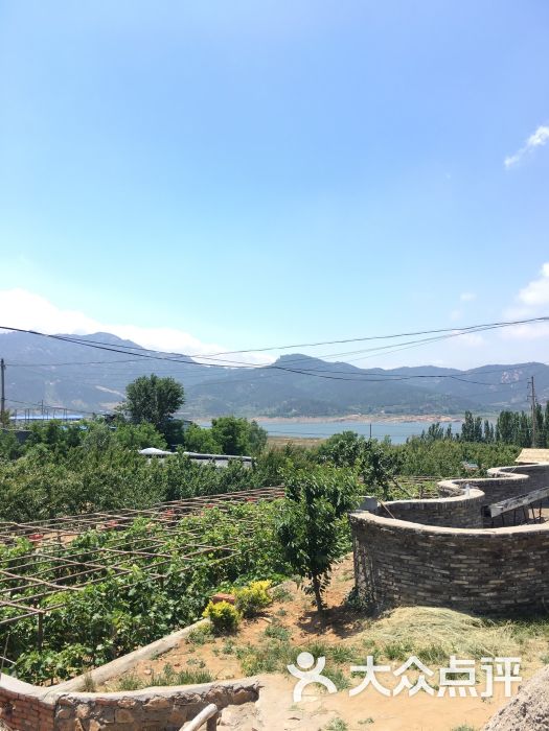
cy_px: 366
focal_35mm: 29
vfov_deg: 61.7
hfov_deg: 48.2
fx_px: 613
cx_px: 274
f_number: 2.2
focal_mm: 4.15
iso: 25
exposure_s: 1/894
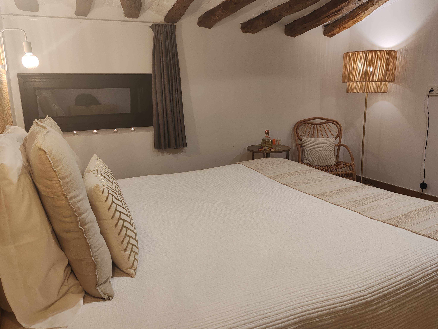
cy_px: 164
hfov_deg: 60.0
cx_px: 219
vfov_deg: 46.8
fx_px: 380
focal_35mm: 30
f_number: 1.9
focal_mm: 6.12
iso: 640
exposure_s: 1/100
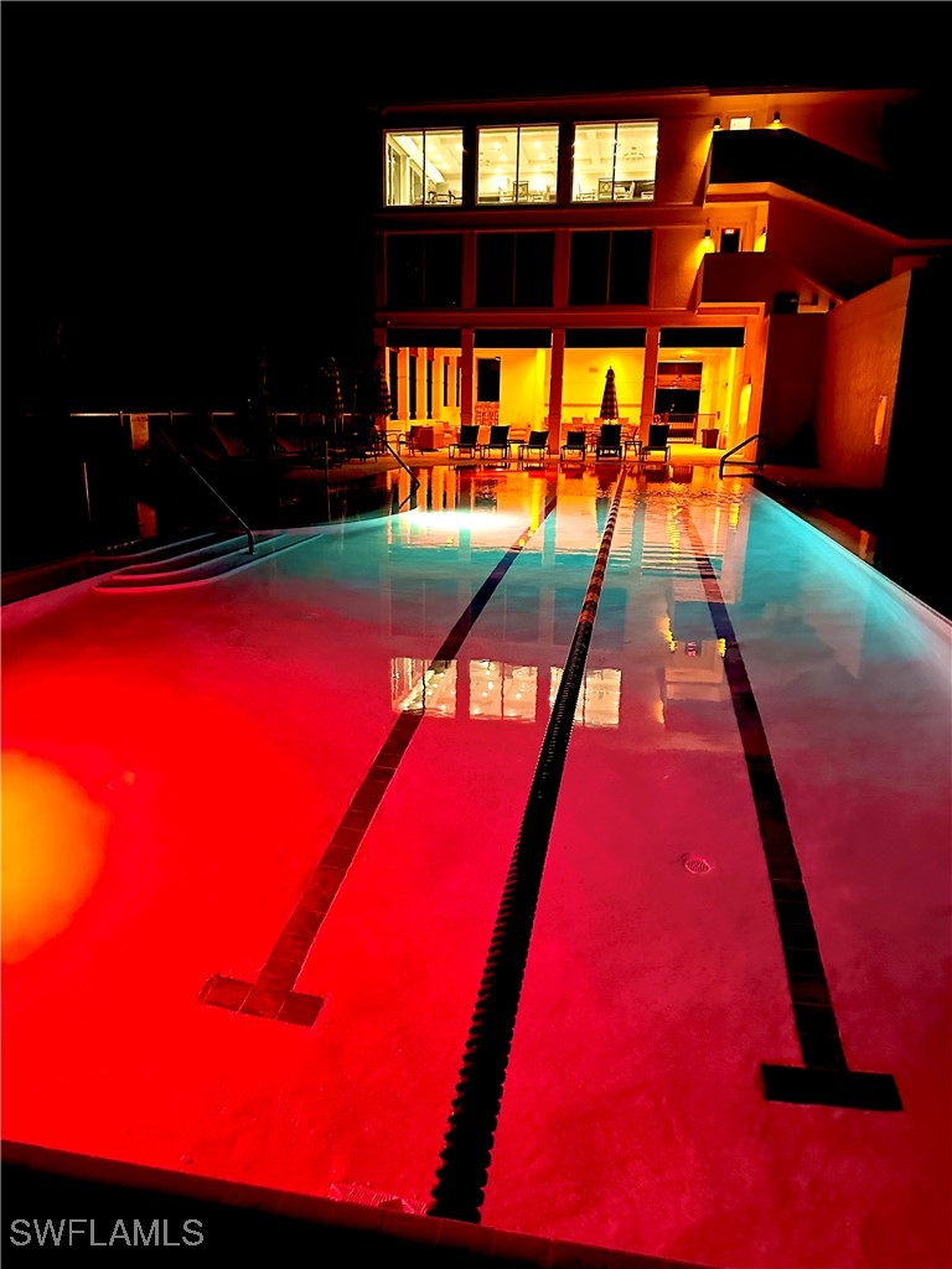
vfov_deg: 71.6
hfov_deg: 56.8
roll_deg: -1.1
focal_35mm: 24
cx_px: 476
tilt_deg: -13.2
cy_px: 634
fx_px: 880
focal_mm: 6.86
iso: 2000
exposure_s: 1/27
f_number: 1.78
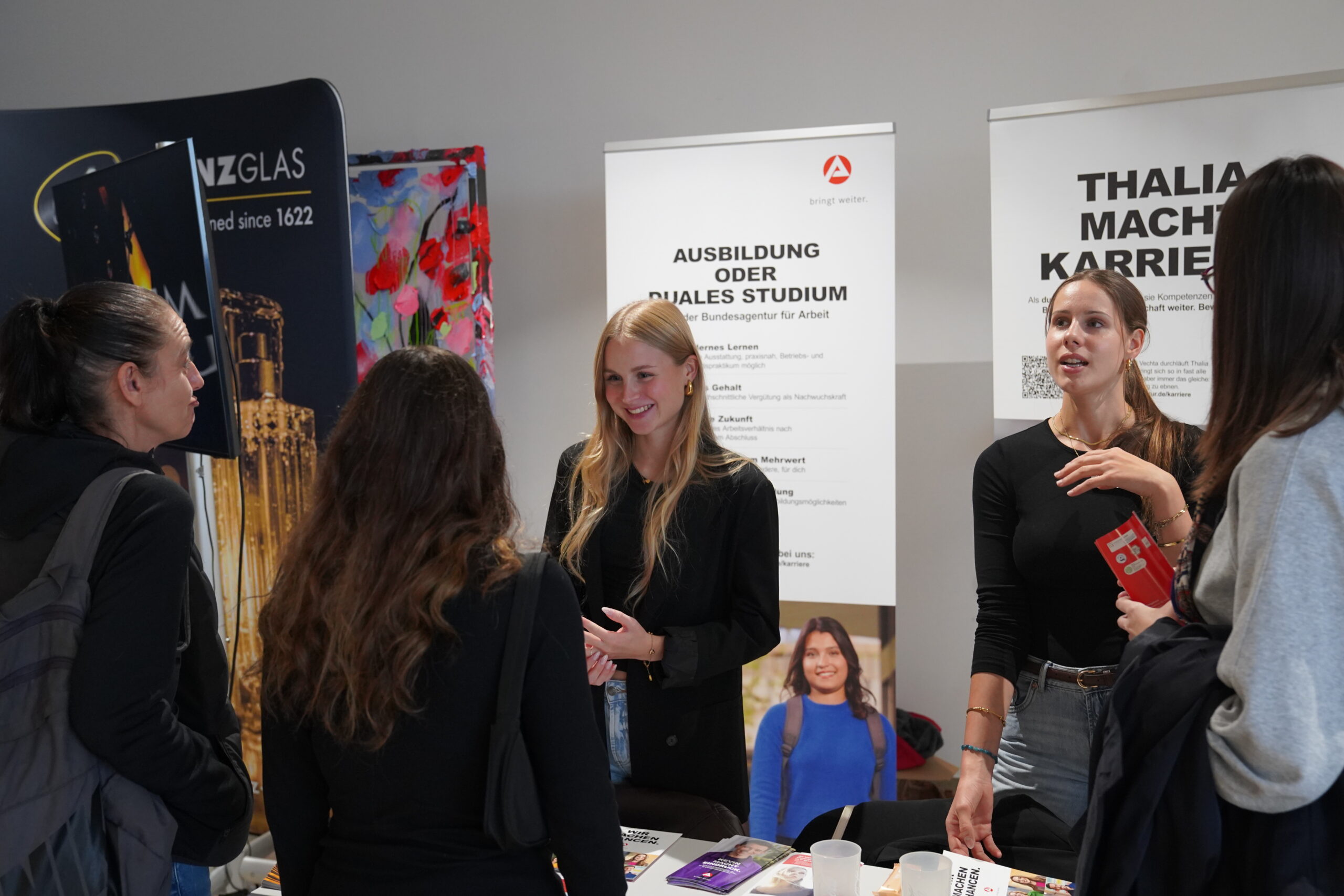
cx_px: 672
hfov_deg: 47.4
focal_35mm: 41
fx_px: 1531
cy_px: 448
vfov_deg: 32.6
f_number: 4
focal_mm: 41
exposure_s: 1/160
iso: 3200
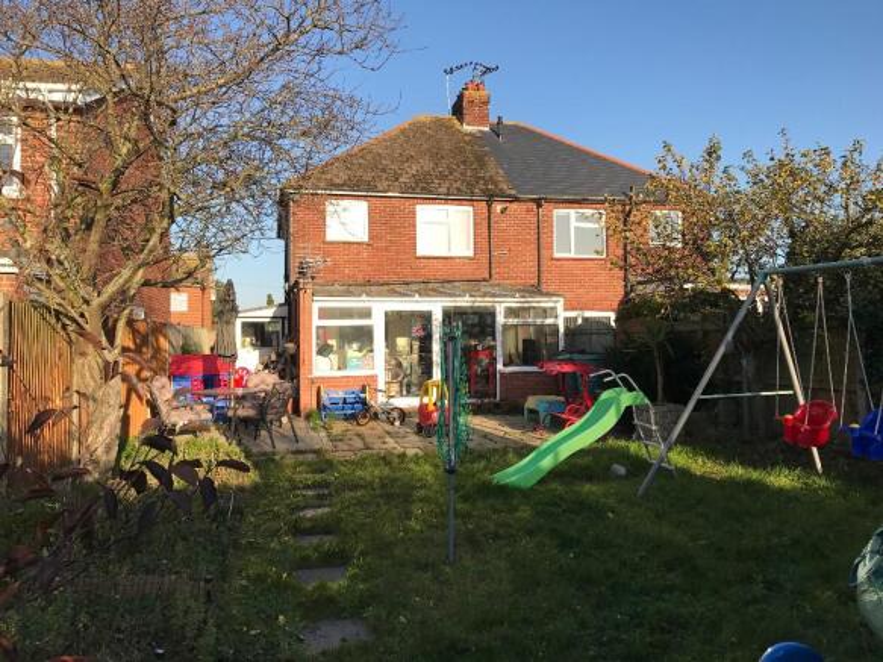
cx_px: 442
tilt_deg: +0.9
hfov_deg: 63.5
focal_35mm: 28
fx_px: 714
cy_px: 331
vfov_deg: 49.7
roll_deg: +0.8
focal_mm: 3.99
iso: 20
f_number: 1.8
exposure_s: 1/1429
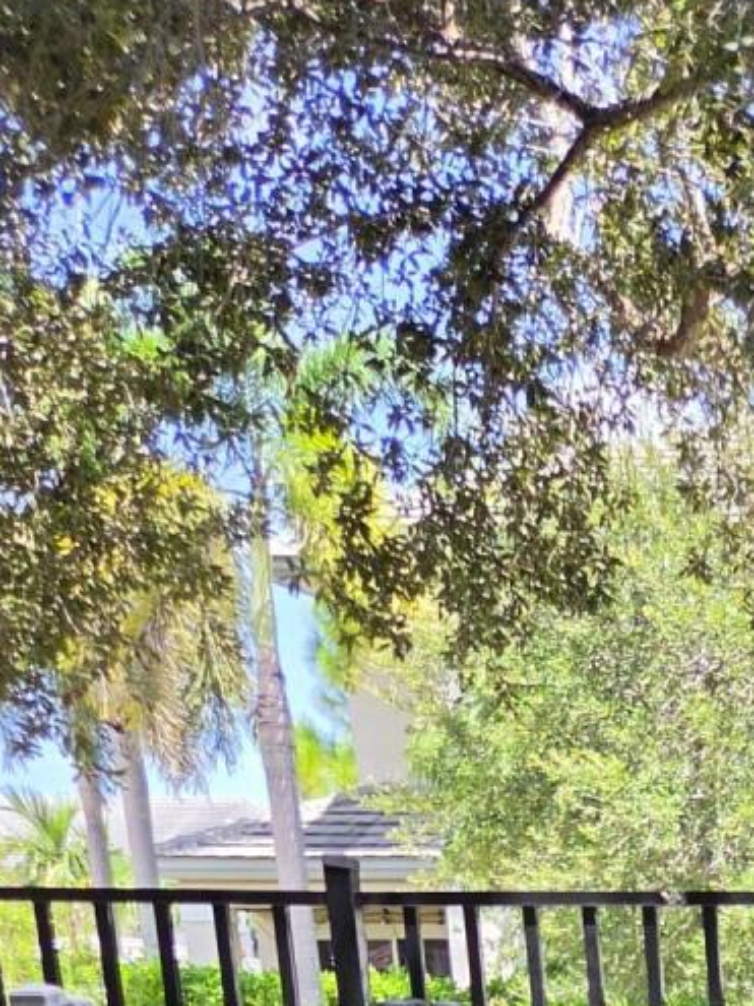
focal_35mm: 93
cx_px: 1347
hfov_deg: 14.1
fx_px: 2702
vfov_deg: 16.6
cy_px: 1949
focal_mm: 5.4
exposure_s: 1/1235
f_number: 1.8
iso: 80
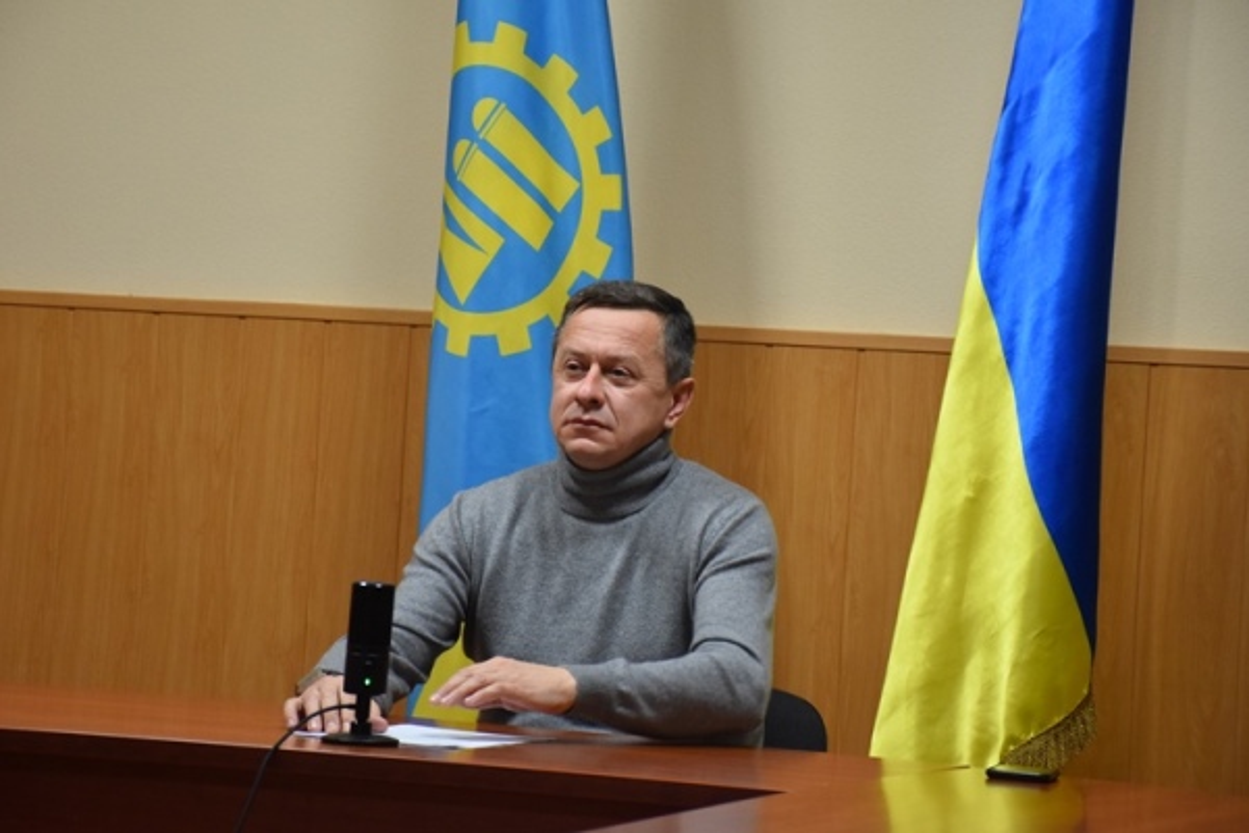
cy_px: 416
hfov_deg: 16.1
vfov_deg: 10.8
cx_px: 624
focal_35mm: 128
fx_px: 4424
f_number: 5.3
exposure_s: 1/60
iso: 1250
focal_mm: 85
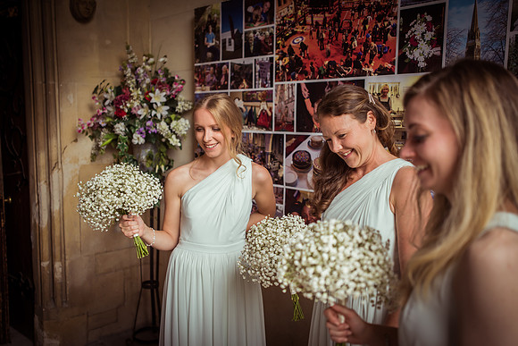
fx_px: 504
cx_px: 259
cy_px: 173
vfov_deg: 37.9
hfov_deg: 54.4
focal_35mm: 35
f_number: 2
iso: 250
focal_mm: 35
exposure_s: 1/800
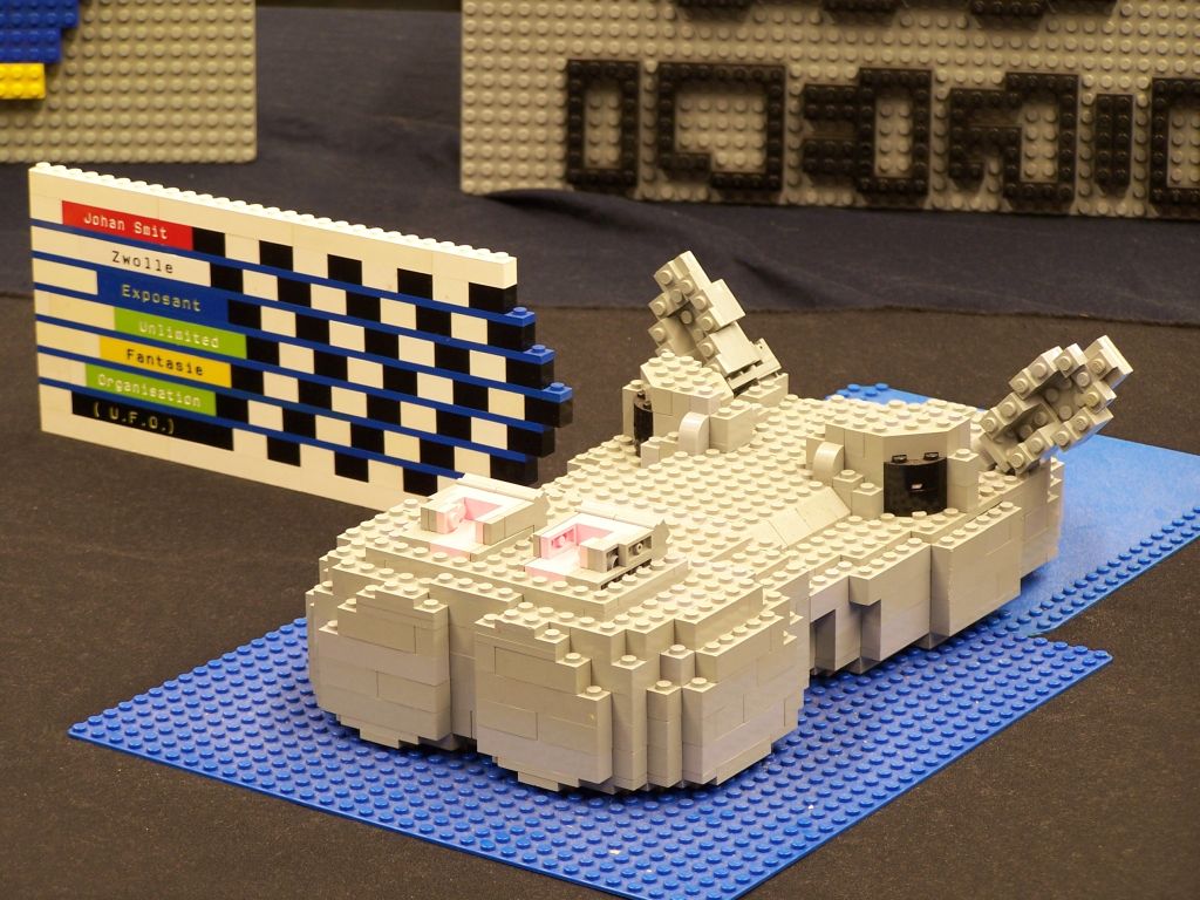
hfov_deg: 14.2
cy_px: 450
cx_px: 600
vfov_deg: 10.7
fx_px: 4819
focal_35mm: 139
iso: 80
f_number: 3.2
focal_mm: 23.1
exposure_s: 1/3
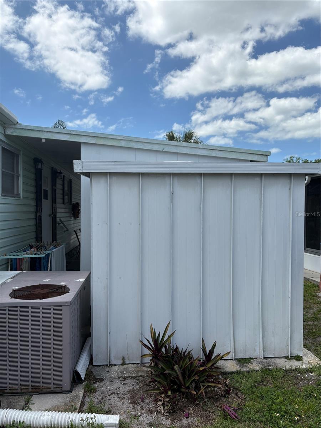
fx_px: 321
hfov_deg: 53.1
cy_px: 214
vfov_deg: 67.3
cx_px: 160
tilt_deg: -0.7
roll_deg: -2.5
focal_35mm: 26
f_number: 1.6
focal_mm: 5.96
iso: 50
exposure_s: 1/3831
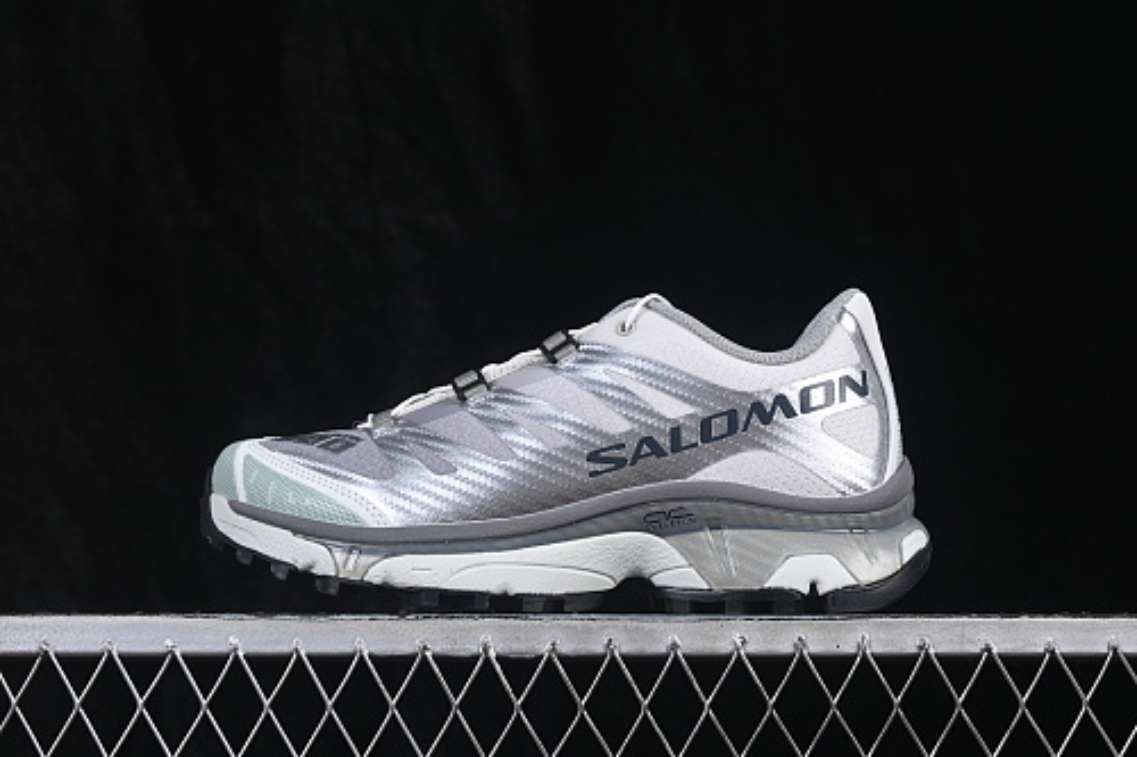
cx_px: 568
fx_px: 2368
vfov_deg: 18.2
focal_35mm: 75
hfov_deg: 27.0
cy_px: 378
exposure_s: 1/80
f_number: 8
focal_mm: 50
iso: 160
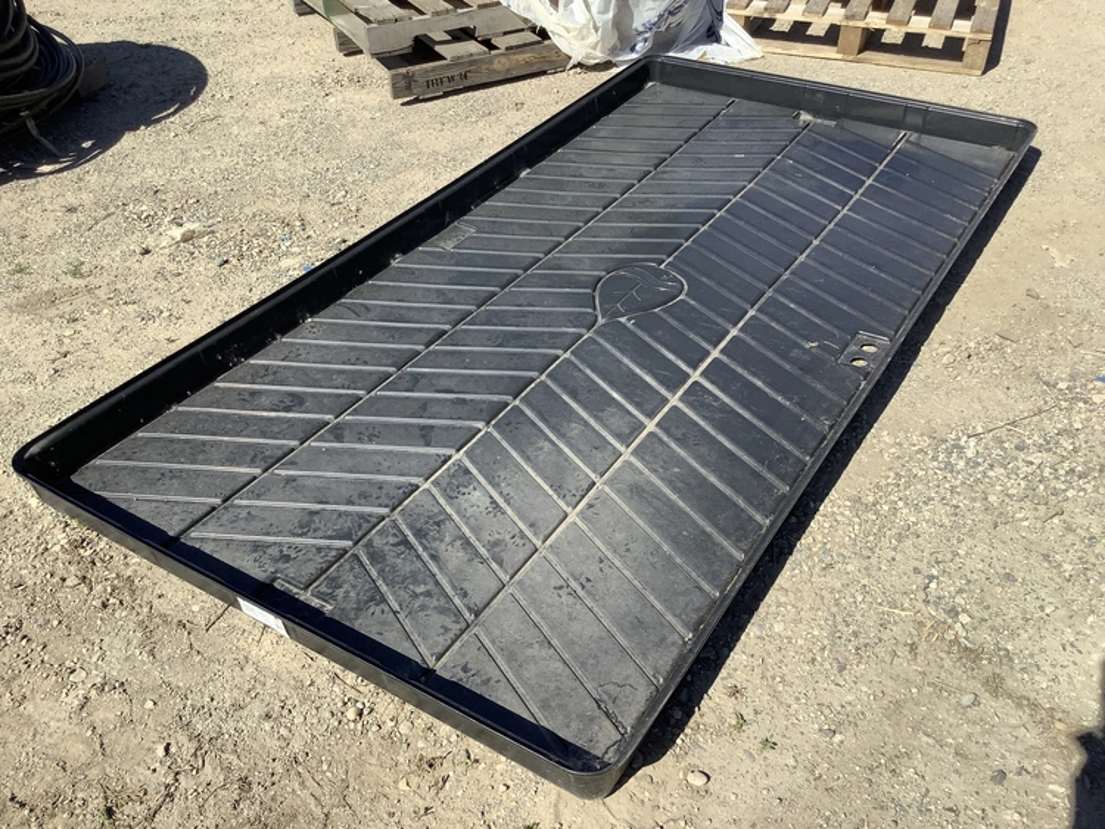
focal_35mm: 31
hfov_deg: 58.3
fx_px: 990
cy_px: 414
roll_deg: -0.4
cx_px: 552
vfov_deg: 45.5
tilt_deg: -39.2
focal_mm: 3.3
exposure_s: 1/1181
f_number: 2.4
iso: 25
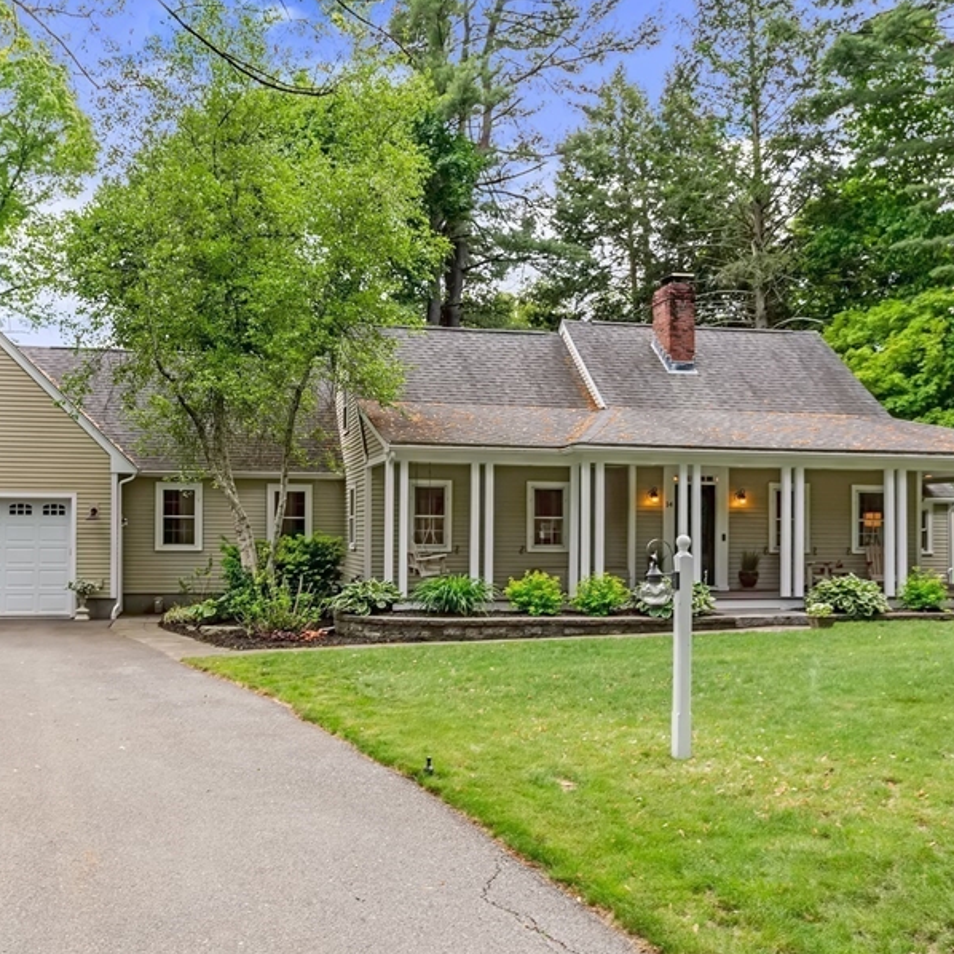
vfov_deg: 51.1
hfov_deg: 51.0
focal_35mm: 32
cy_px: 481
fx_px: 998
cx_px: 413
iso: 125
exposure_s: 2
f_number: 7.1
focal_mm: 22
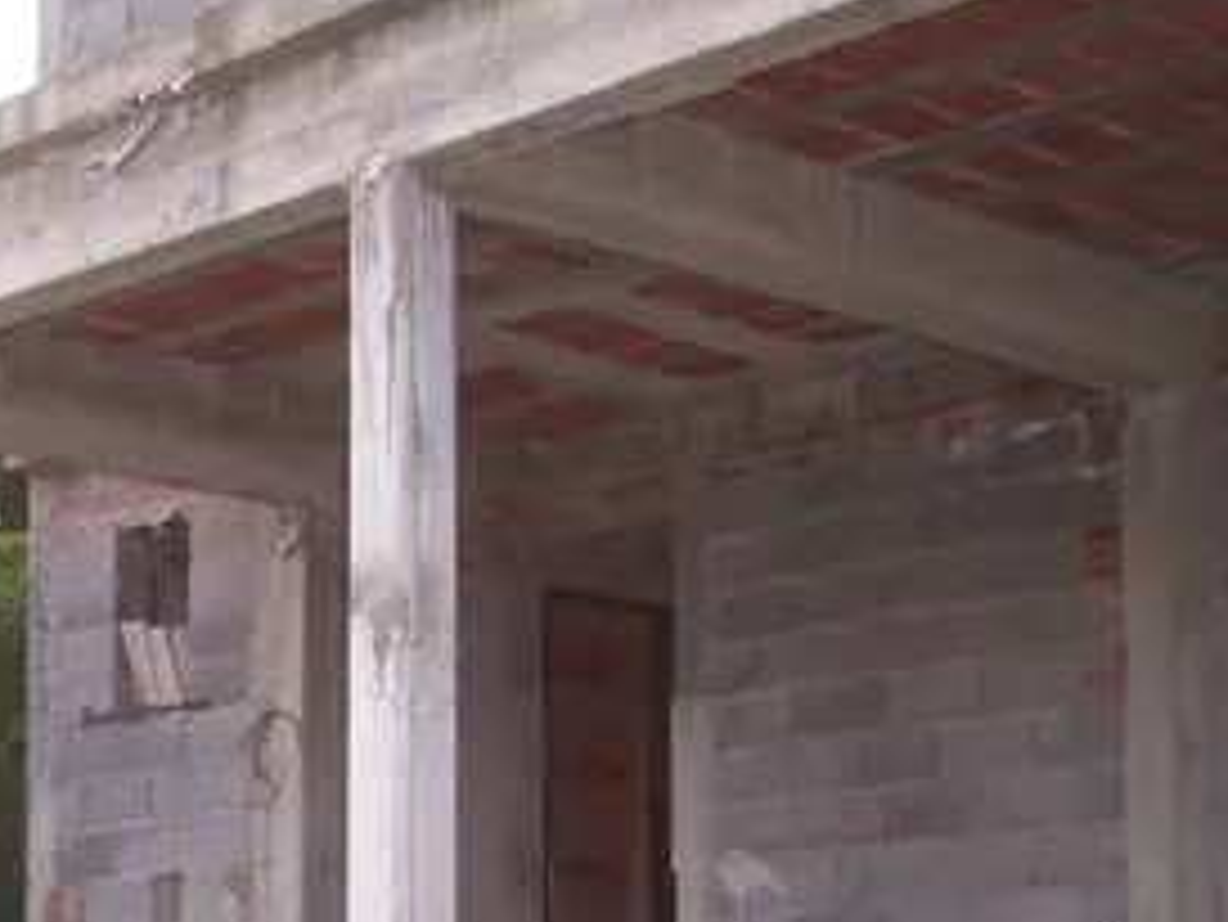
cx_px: 49
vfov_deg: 16.1
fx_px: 3159
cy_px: 1030
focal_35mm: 89
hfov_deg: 21.4
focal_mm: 6.3
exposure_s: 1/90
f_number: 2.8
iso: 140
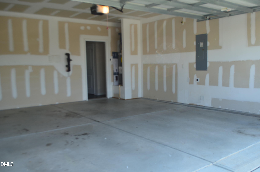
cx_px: 130
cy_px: 86
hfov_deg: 57.3
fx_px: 238
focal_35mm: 33
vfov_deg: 39.8
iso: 200
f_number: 5.6
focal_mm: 22
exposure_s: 1/125
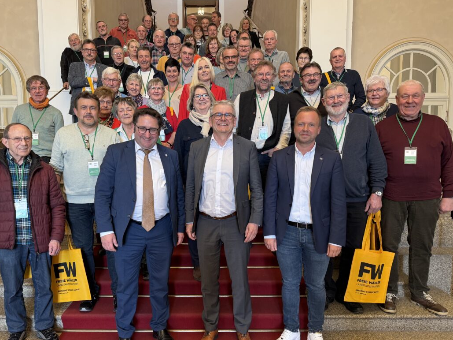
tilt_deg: -3.9
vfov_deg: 49.7
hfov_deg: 63.2
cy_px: 179
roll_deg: +0.9
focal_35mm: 28
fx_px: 366
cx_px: 197
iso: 160
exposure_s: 1/50
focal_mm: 6.76
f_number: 1.78
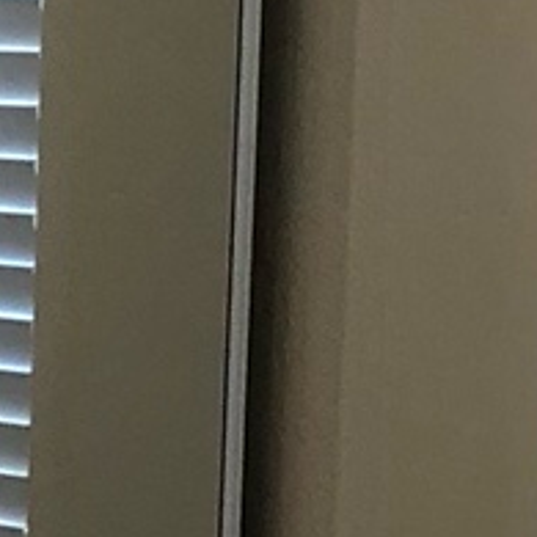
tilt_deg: -9.1
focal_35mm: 256
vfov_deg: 6.7
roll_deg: +0.2
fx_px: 4493
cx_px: -801
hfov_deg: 6.5
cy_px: 906
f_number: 1.8
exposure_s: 1/30
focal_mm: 3.99
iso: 32
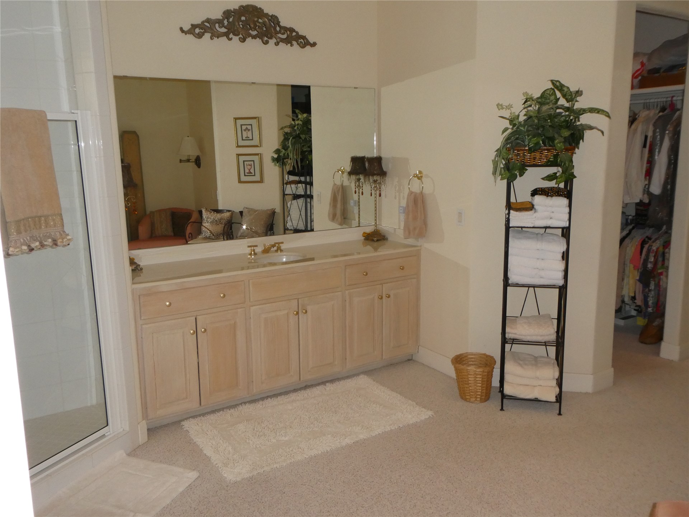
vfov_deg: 49.7
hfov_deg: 63.4
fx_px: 557
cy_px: 258
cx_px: 344
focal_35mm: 28
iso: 320
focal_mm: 5
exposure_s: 1/125
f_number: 3.5
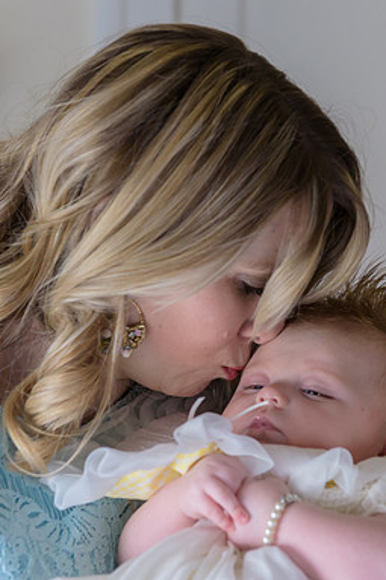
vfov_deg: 21.7
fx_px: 1513
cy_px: 288
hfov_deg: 14.5
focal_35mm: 94
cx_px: 194
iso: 1600
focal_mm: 62
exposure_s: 1/160
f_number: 3.2
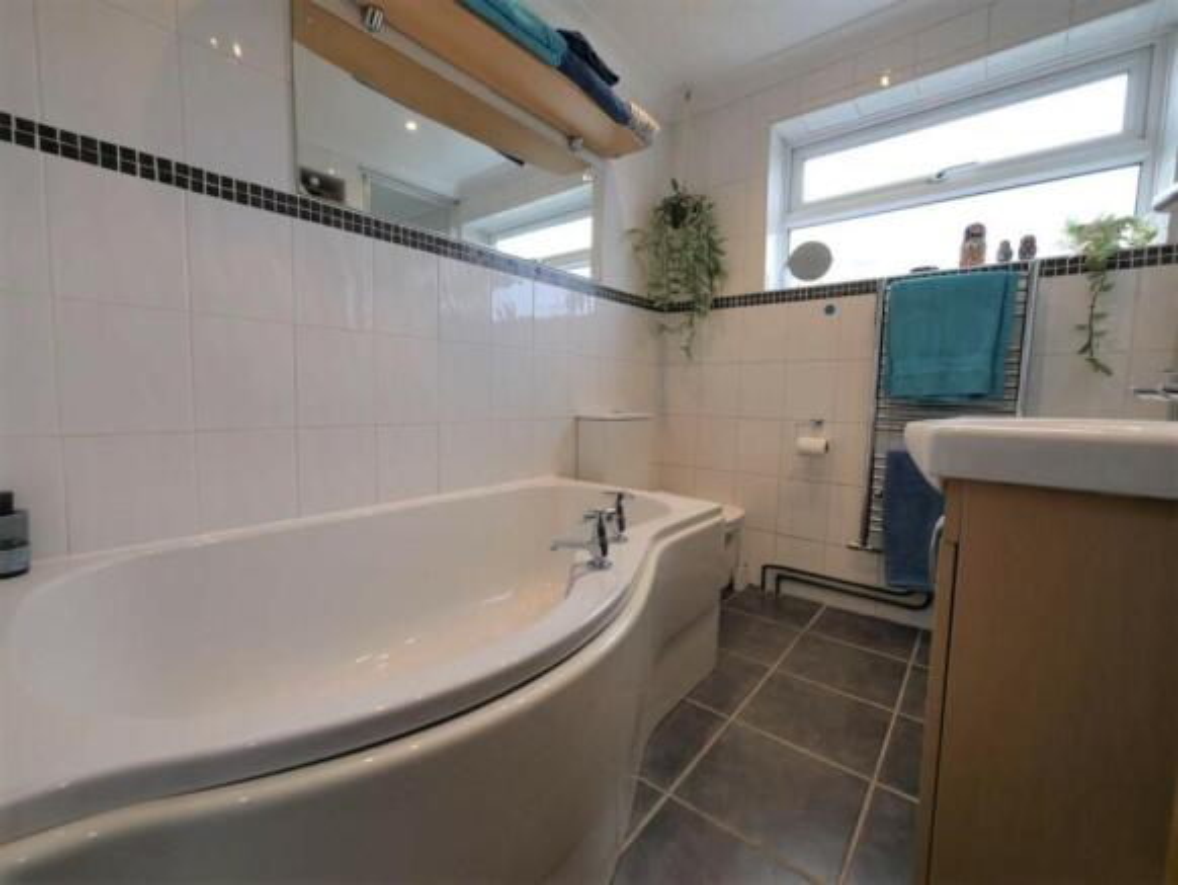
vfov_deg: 85.7
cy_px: 442
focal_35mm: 14
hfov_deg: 102.0
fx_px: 477
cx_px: 589
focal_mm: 7
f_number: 4
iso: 200
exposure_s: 1/125
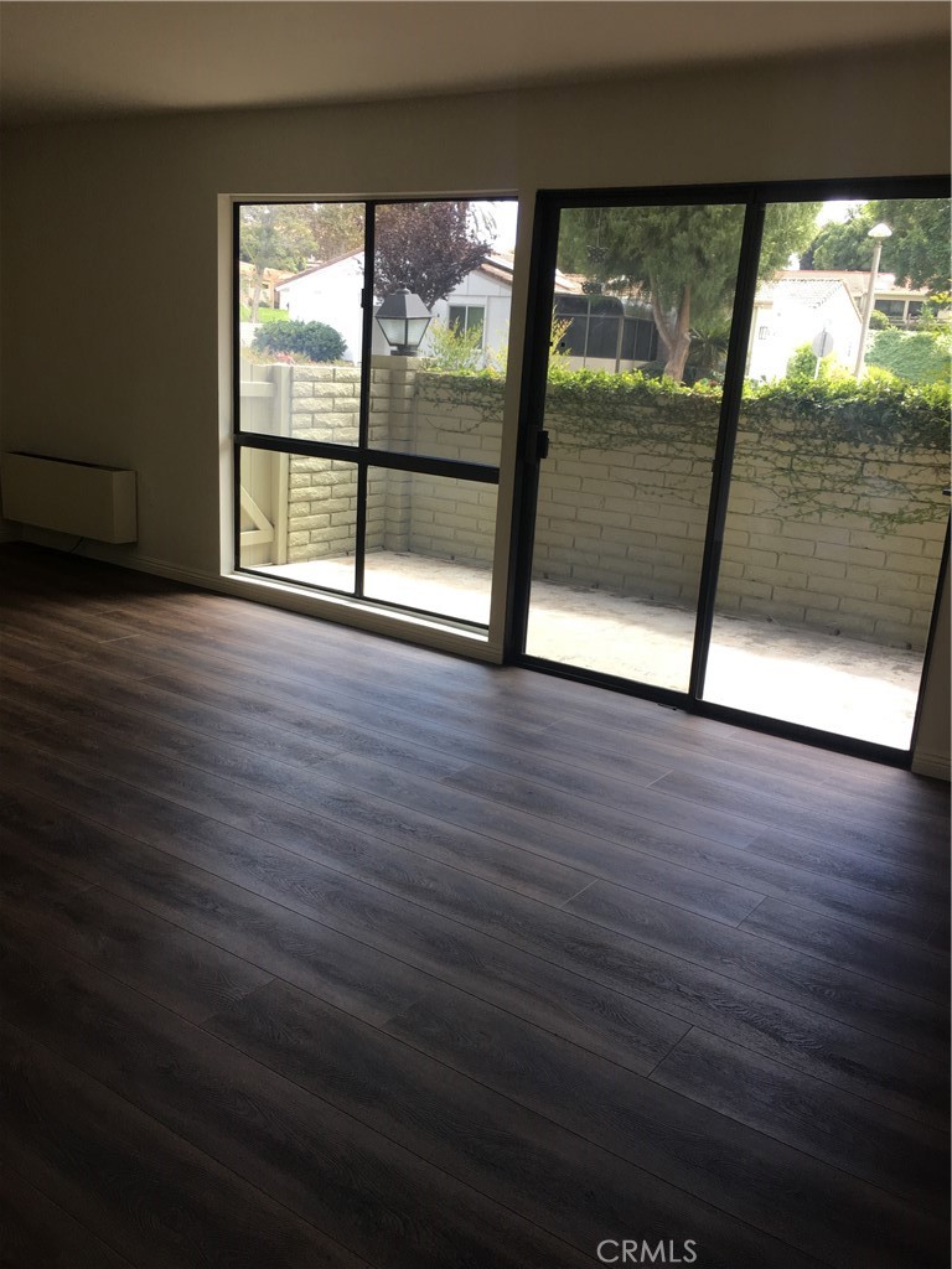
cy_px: 634
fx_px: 1063
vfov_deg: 61.7
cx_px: 476
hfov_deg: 48.2
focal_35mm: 29
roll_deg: -4.4
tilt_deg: -14.4
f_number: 2.2
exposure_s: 1/120
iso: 40
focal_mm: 4.15
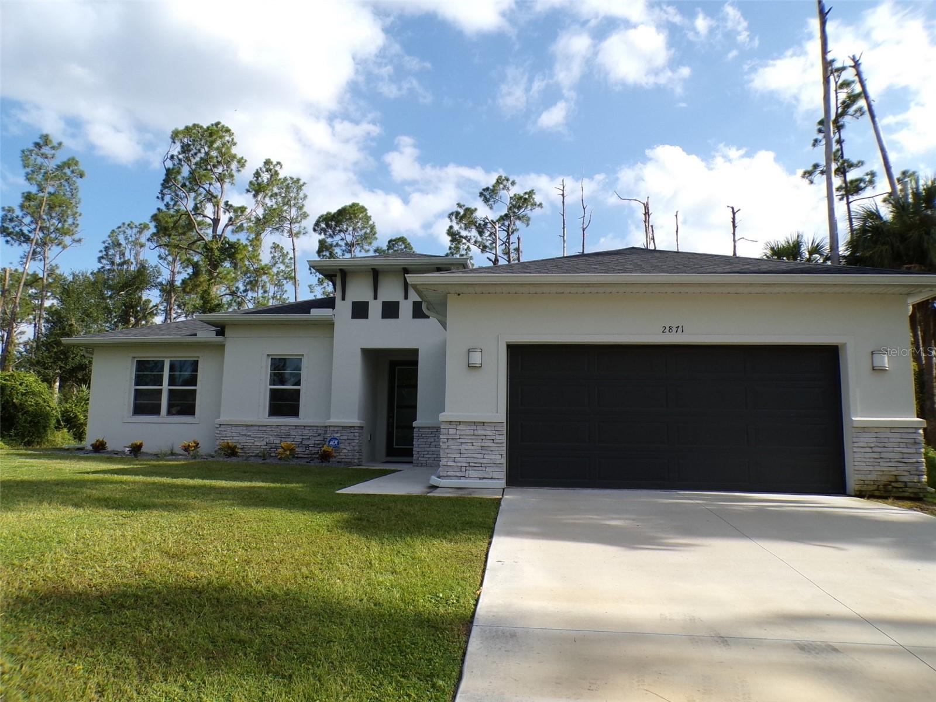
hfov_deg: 71.6
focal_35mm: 24
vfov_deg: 56.8
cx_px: 468
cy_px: 351
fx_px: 649
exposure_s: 1/480
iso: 100
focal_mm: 4.3
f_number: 4.4
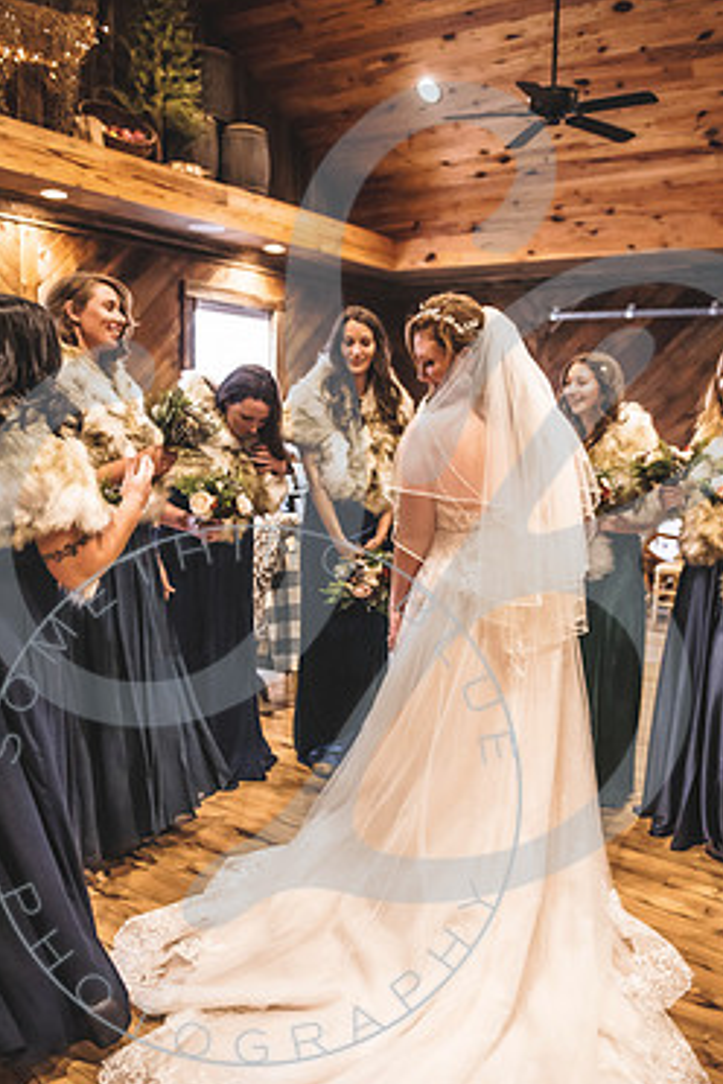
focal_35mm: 29
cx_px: 382
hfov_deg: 44.9
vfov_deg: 63.6
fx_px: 874
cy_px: 574
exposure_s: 1/125
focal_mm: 24
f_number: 2.8
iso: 3200
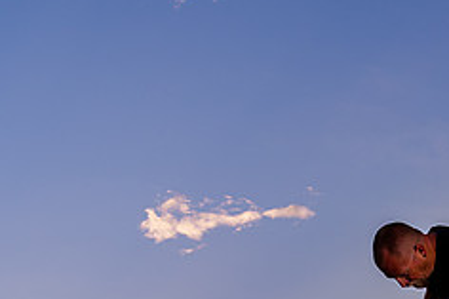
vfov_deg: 13.6
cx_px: 350
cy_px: 351
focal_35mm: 98
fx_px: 1221
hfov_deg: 20.6
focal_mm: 30
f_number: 5
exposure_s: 1/500
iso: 400
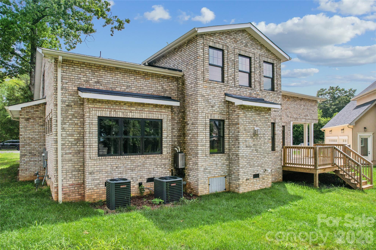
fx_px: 230
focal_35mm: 22
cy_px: 125
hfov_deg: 78.6
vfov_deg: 57.2
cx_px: 188
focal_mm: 8.4
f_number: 2.8
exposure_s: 1/350
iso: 100
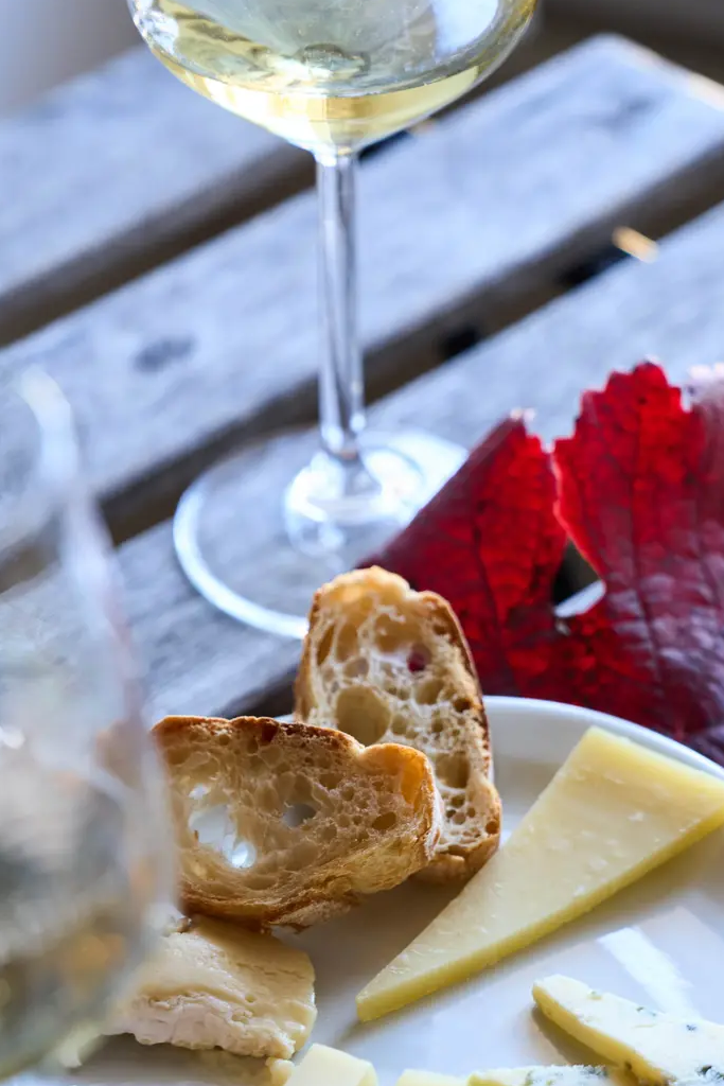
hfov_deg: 11.1
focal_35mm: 123
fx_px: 3709
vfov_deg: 16.5
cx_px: 296
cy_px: 948
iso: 400
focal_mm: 70
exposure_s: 1/80
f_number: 4
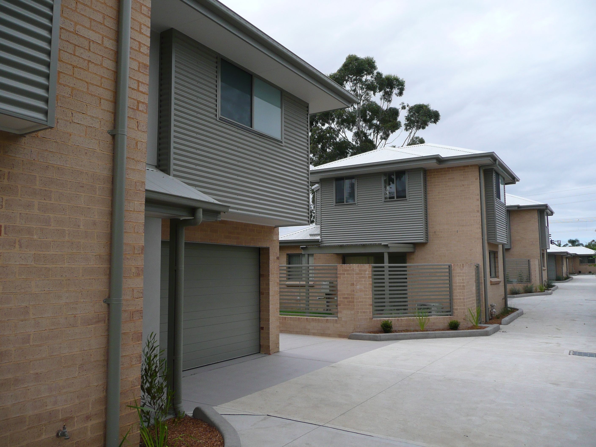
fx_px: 482
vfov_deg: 49.7
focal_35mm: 28
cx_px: 298
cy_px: 224
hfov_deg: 63.4
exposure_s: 1/800
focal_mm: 4.6
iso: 100
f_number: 3.3
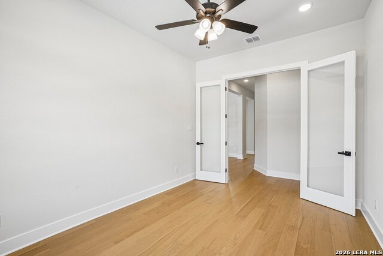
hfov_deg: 96.7
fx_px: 170
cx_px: 192
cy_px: 128
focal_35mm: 16
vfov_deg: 73.8
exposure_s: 1/60
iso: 400
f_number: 9
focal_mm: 16
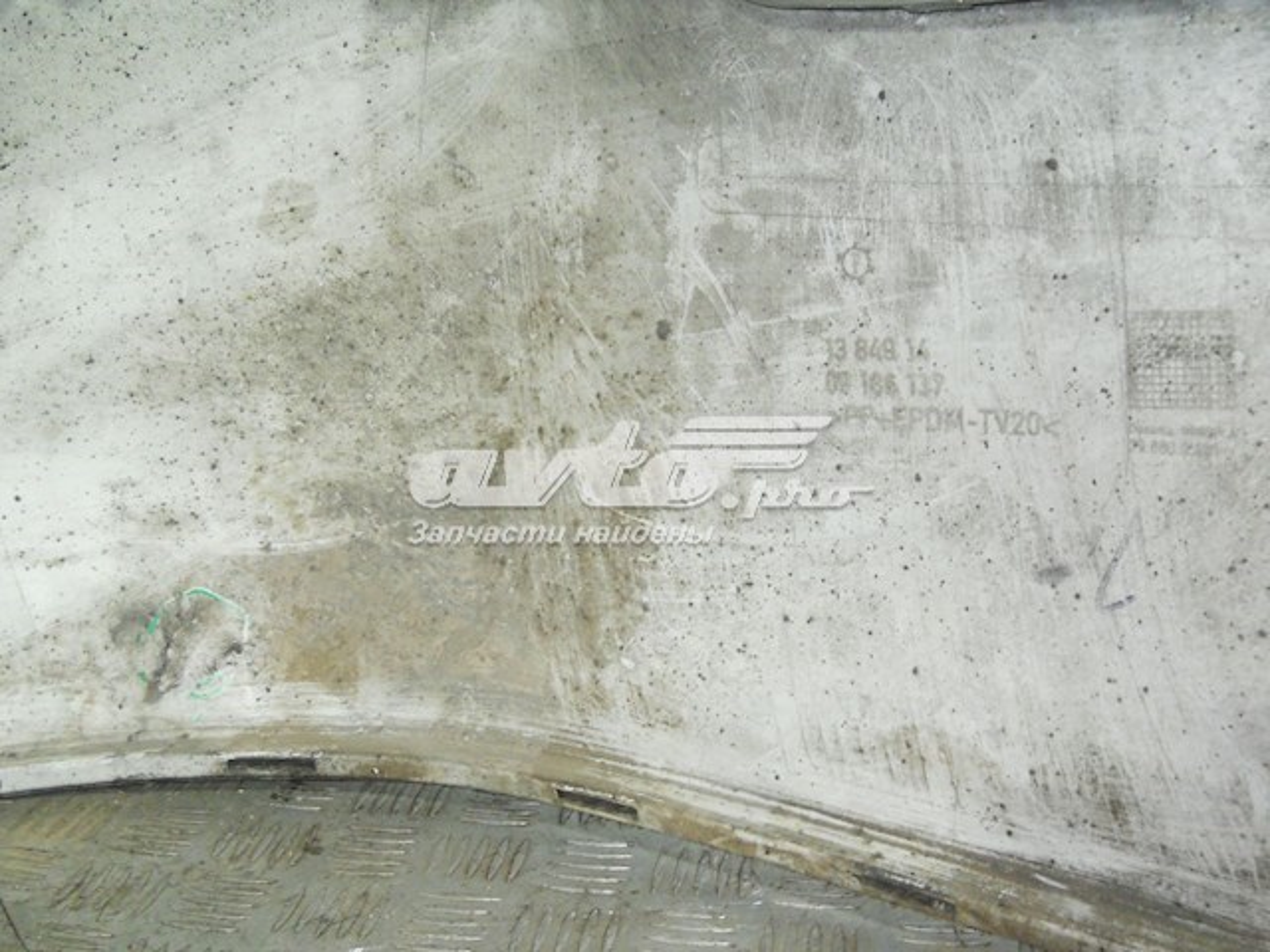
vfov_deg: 35.1
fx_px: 1504
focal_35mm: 41
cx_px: 635
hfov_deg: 45.8
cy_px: 476
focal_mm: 6.72
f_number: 3.1
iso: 250
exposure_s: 1/30
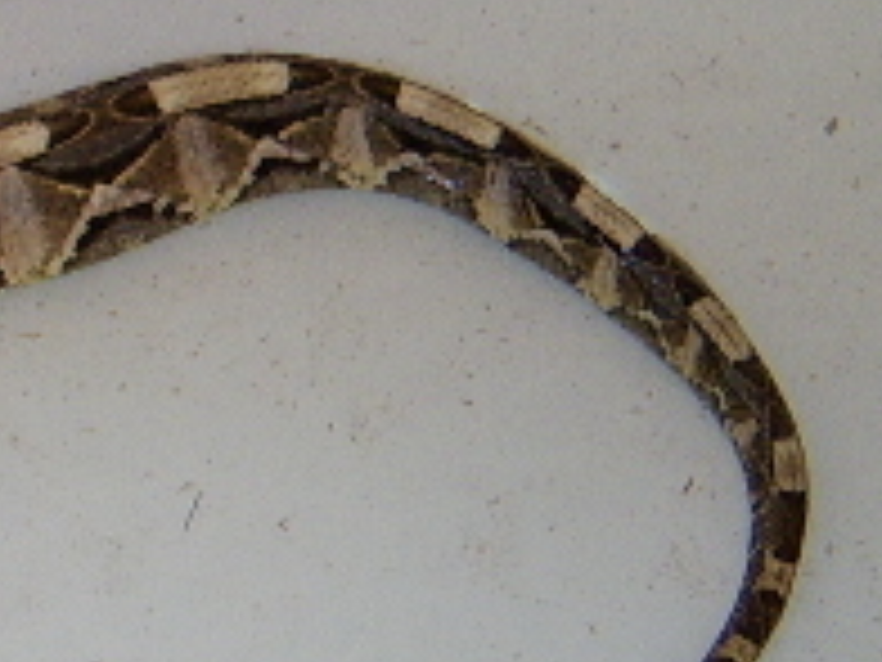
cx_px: -526
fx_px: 3159
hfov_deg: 14.6
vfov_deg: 12.0
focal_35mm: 124
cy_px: 293
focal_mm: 9.86
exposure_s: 1/60
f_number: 2.7
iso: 400
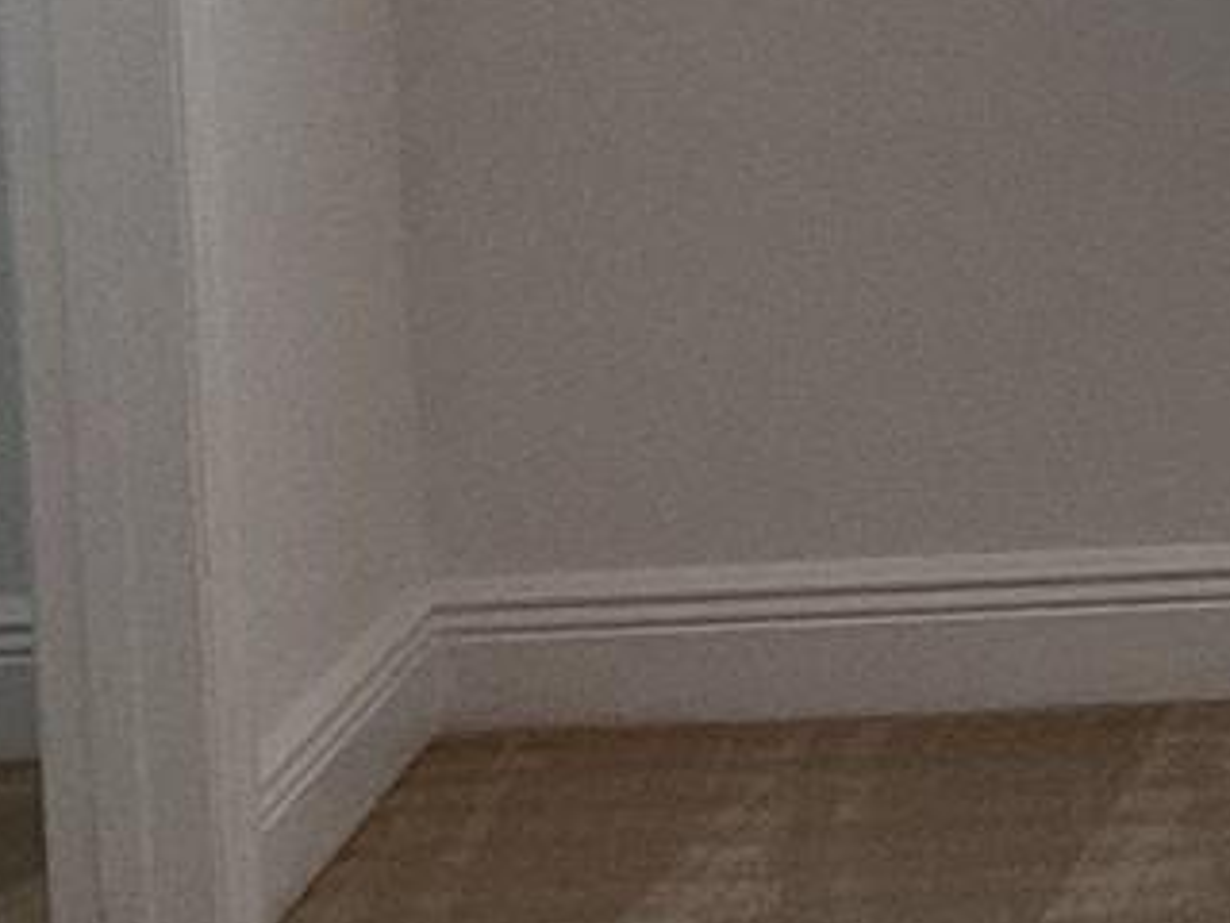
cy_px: -185
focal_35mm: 155
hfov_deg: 11.5
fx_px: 5508
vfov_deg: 9.4
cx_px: 2460
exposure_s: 1/120
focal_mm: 3.3
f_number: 2.4
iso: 50
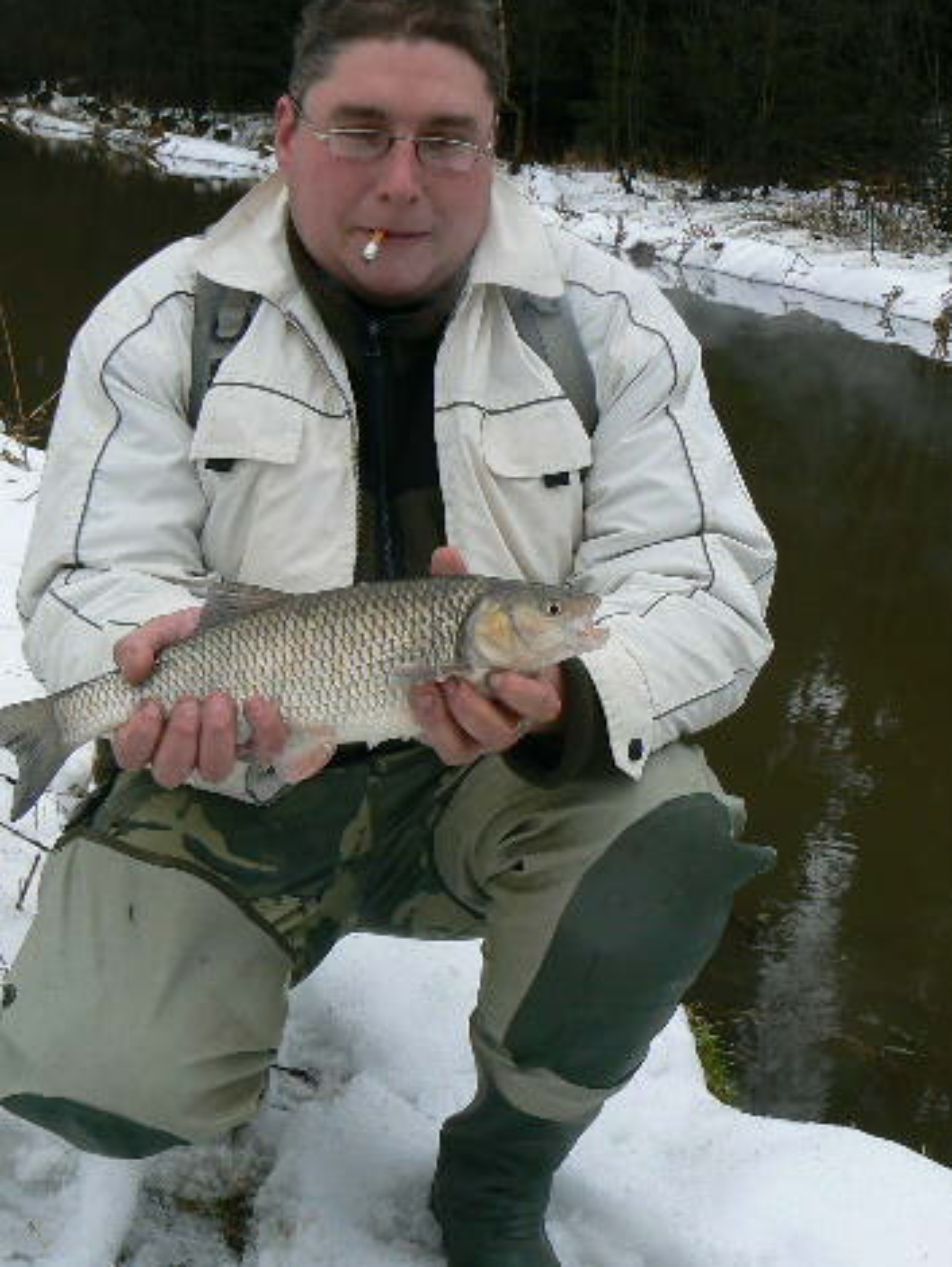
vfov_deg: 38.9
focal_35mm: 49
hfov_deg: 29.6
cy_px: 636
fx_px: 1795
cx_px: 388
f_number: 5
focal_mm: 6
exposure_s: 1/100
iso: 80
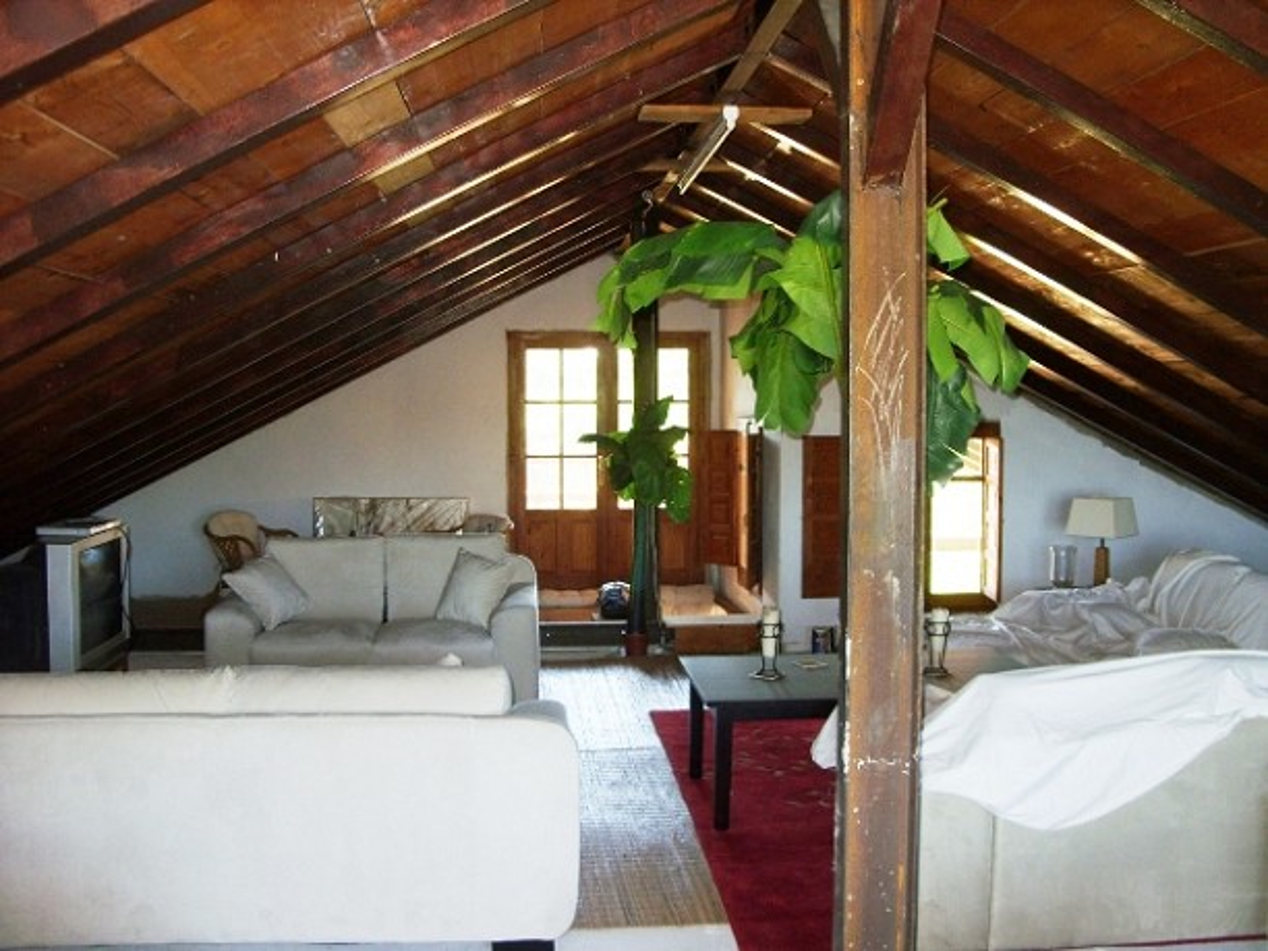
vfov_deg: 37.7
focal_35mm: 38
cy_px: 476
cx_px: 634
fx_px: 1392
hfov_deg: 49.0
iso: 100
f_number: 2.8
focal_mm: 6.3
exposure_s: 1/30
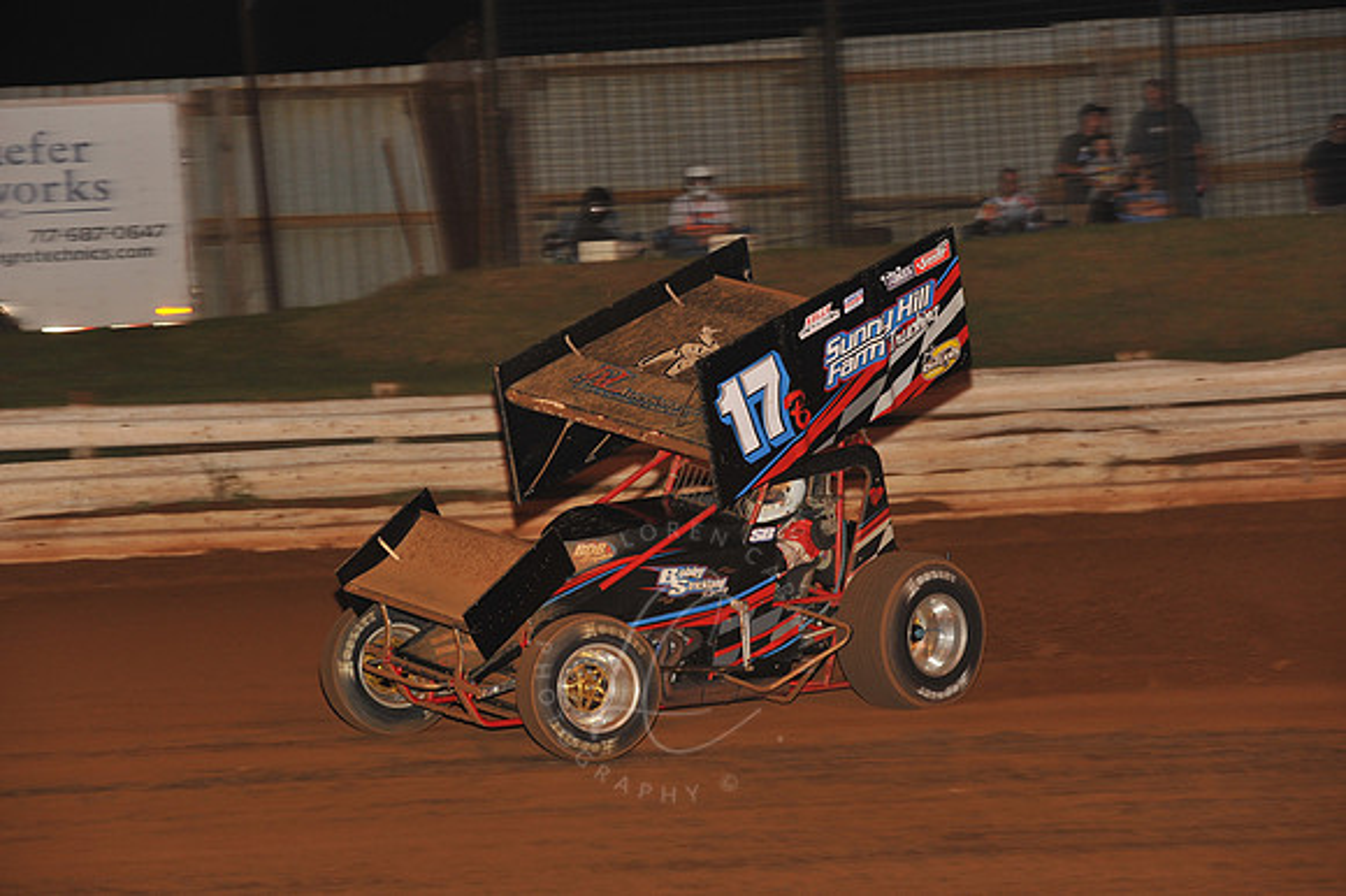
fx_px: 4671
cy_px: 448
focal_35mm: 125
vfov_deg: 11.0
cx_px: 673
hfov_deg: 16.4
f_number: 6.3
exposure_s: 1/250
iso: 800
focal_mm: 125
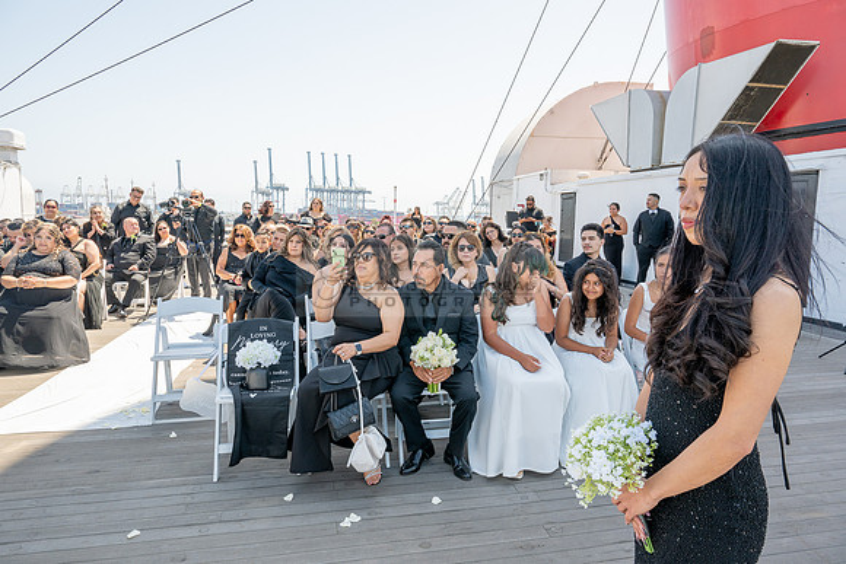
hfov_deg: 73.7
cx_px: 423
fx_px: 564
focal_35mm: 24
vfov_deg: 53.2
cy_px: 282
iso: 200
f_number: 11
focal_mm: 24
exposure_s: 1/125
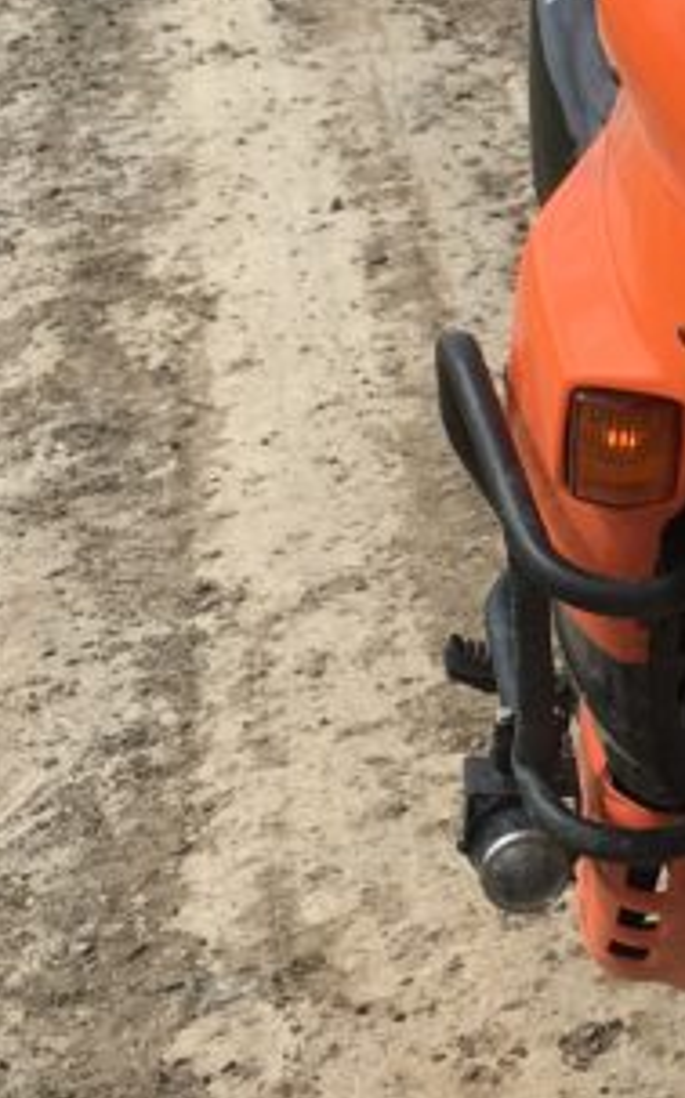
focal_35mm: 104
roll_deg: +4.8
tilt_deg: -22.2
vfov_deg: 20.0
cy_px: 380
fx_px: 3111
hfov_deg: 11.9
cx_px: 1080
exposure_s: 1/1876
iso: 25
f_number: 2.2
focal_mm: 4.15
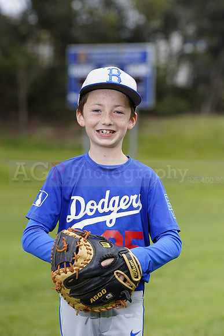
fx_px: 1781
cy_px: 168
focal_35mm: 191
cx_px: 112
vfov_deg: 10.8
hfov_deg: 7.2
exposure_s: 1/250
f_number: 6.3
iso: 100
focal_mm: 191
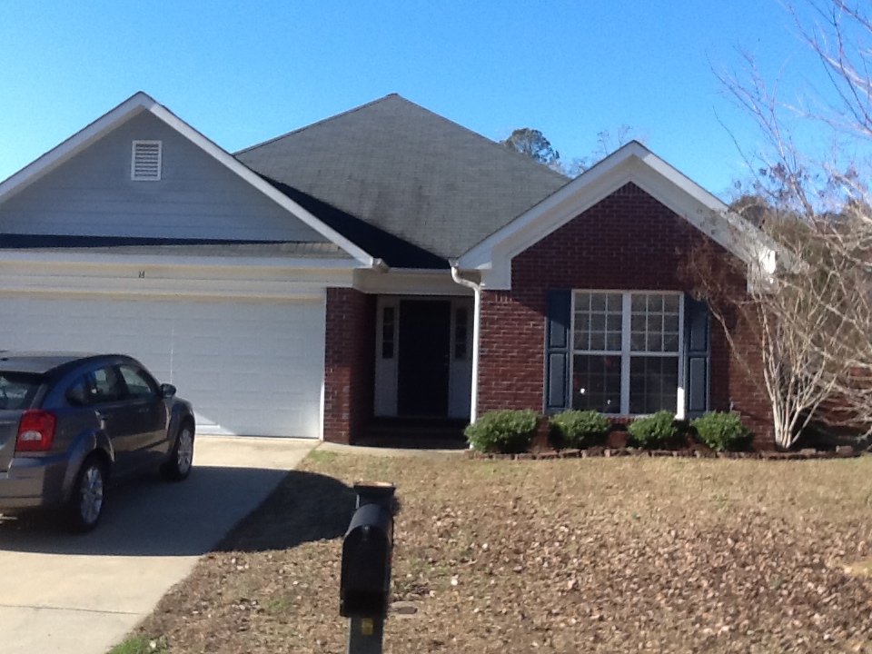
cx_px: 436
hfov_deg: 42.9
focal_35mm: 44
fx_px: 1108
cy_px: 327
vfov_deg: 32.9
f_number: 2.4
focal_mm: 2.03
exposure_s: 1/704
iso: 40
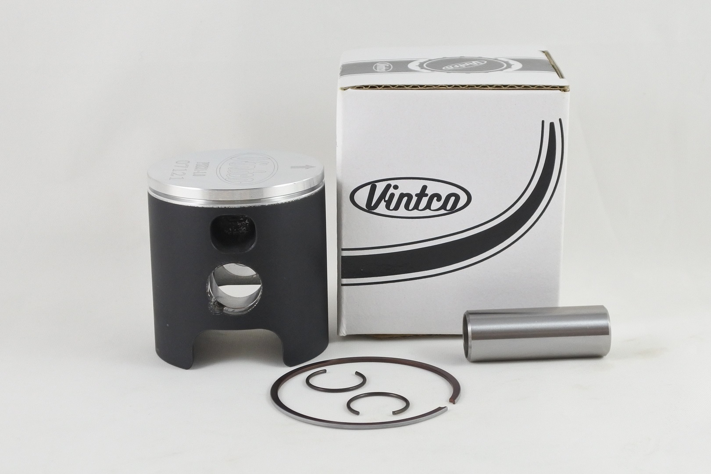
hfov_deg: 42.7
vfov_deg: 29.2
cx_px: 356
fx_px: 909
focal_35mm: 46
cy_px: 237
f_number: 4.5
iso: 560
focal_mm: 17.2
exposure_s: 1/125
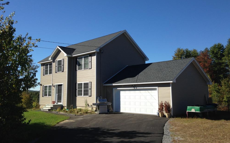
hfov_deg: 54.0
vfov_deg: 35.3
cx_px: 117
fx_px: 226
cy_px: 68
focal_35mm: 36
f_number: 2.4
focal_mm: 4.12
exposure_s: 1/1427
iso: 50
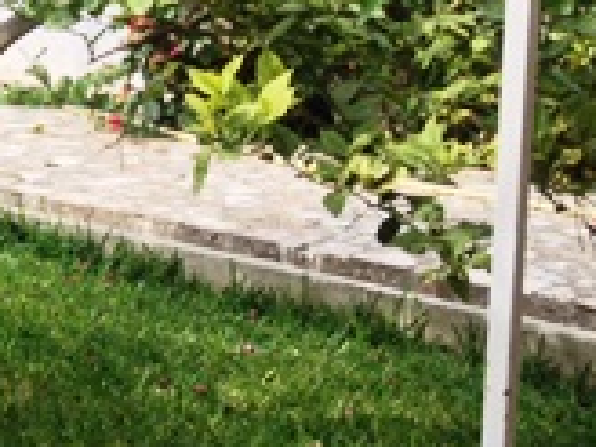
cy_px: 15
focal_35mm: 137
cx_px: -353
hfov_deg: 13.4
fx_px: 2359
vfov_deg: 10.7
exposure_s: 1/484
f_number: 2.4
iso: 50
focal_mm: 4.28
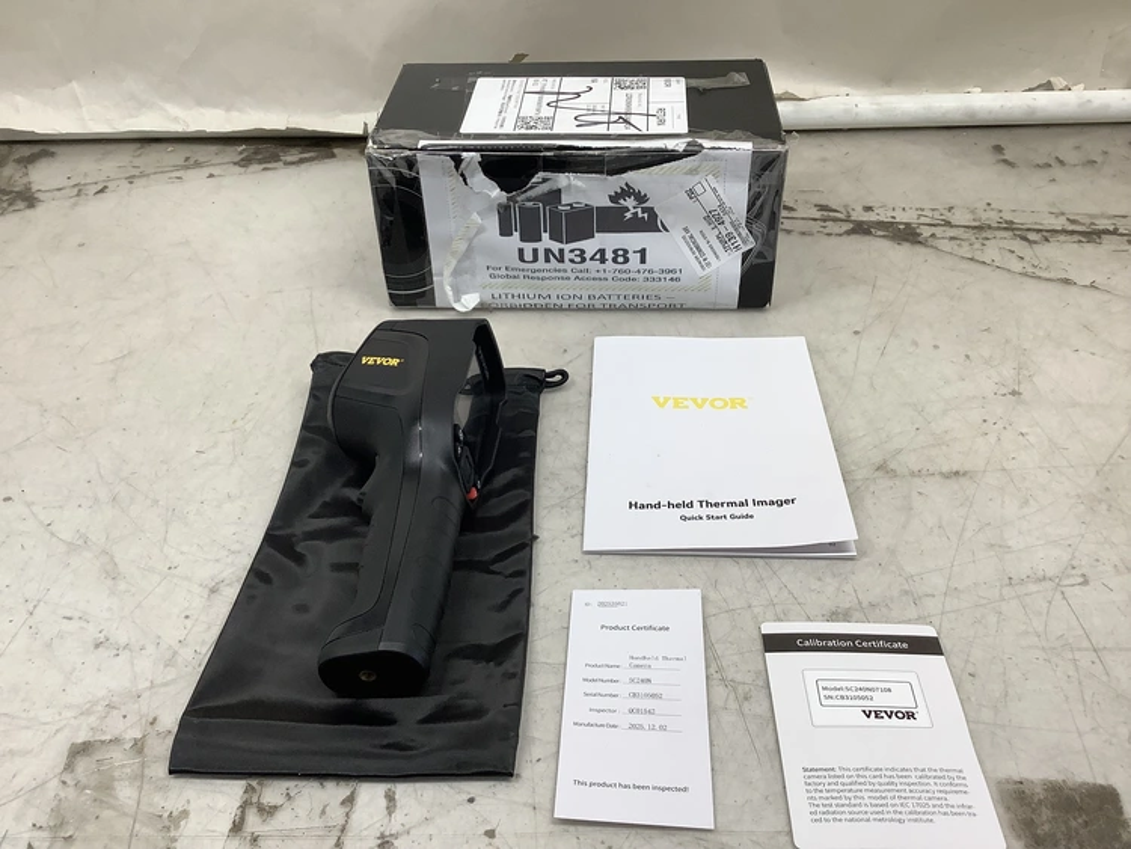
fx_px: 1013
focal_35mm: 31
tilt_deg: -38.6
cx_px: 566
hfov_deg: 58.3
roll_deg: +1.7
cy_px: 424
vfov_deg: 45.5
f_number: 2.4
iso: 64
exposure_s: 1/120
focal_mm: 3.3
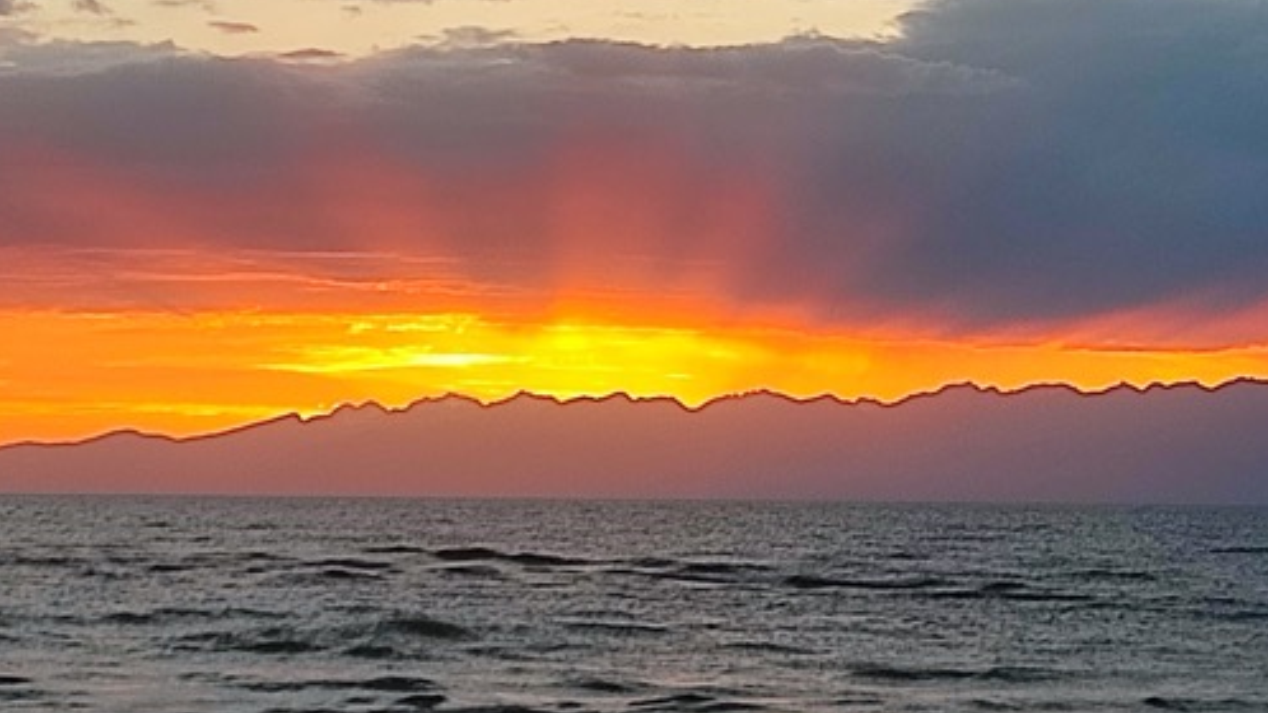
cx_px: 1031
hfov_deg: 35.9
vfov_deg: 21.3
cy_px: 206
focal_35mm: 56
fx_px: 1883
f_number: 1.9
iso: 87
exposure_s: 1/100
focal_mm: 6.04
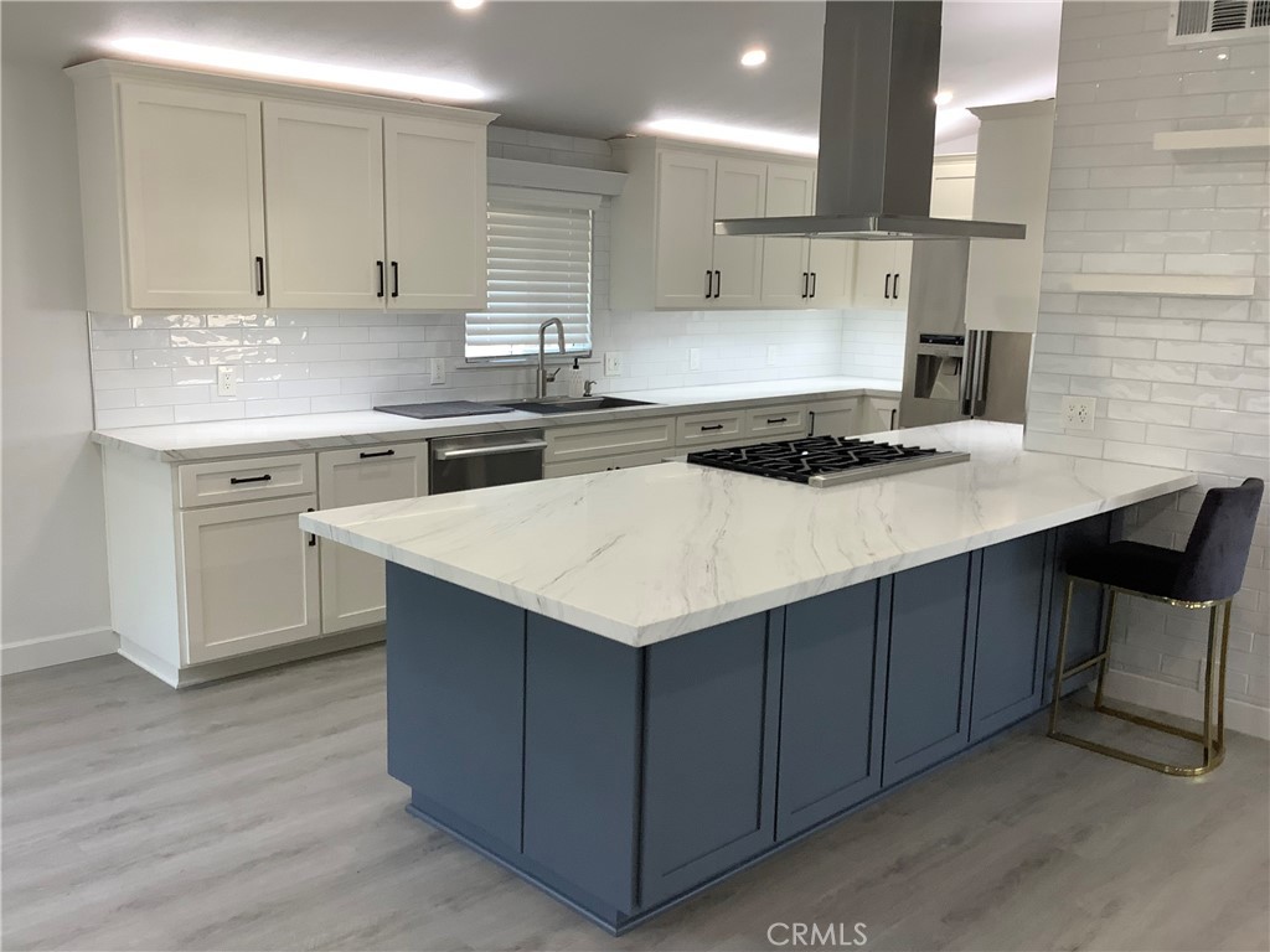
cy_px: 476
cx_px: 635
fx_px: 1137
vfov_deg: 45.4
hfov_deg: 58.4
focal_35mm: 31
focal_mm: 3.3
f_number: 2.4
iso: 64
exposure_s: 1/60
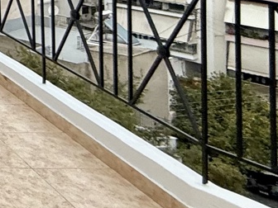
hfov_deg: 16.2
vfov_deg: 16.0
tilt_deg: -0.1
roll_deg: +0.8
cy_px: -150
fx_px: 642
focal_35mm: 80
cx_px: -333
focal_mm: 2.22
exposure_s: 1/202
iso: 50
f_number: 2.2
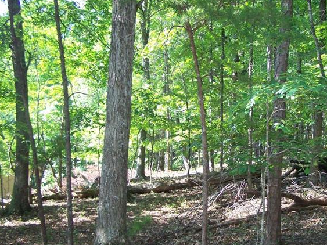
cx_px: 229
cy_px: 138
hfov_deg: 35.1
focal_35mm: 54
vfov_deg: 27.0
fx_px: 510
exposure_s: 1/160
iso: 160
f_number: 2.8
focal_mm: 6.3
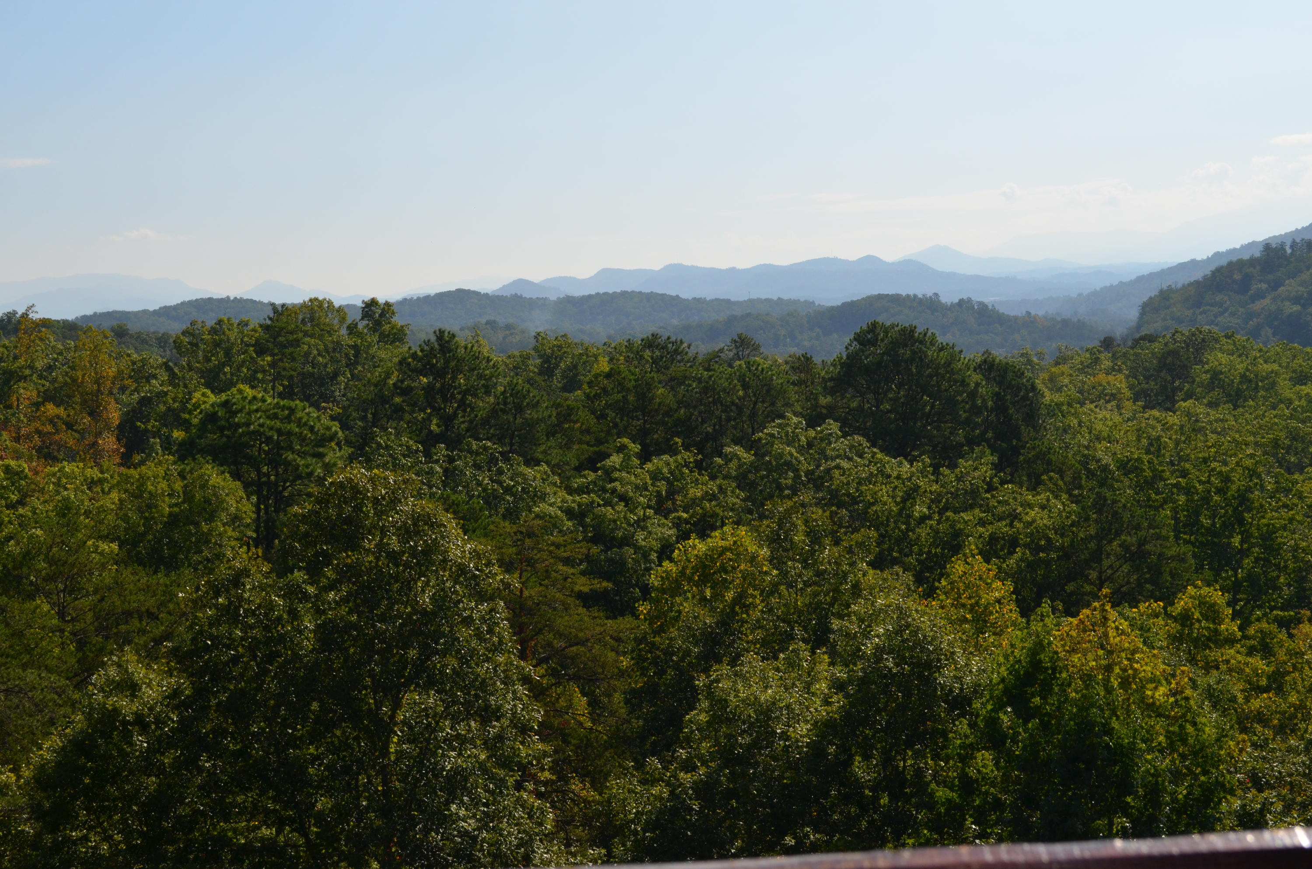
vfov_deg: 23.7
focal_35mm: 57
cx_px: 656
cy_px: 434
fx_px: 2073
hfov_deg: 35.1
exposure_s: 1/2000
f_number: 7.1
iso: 400
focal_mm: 38
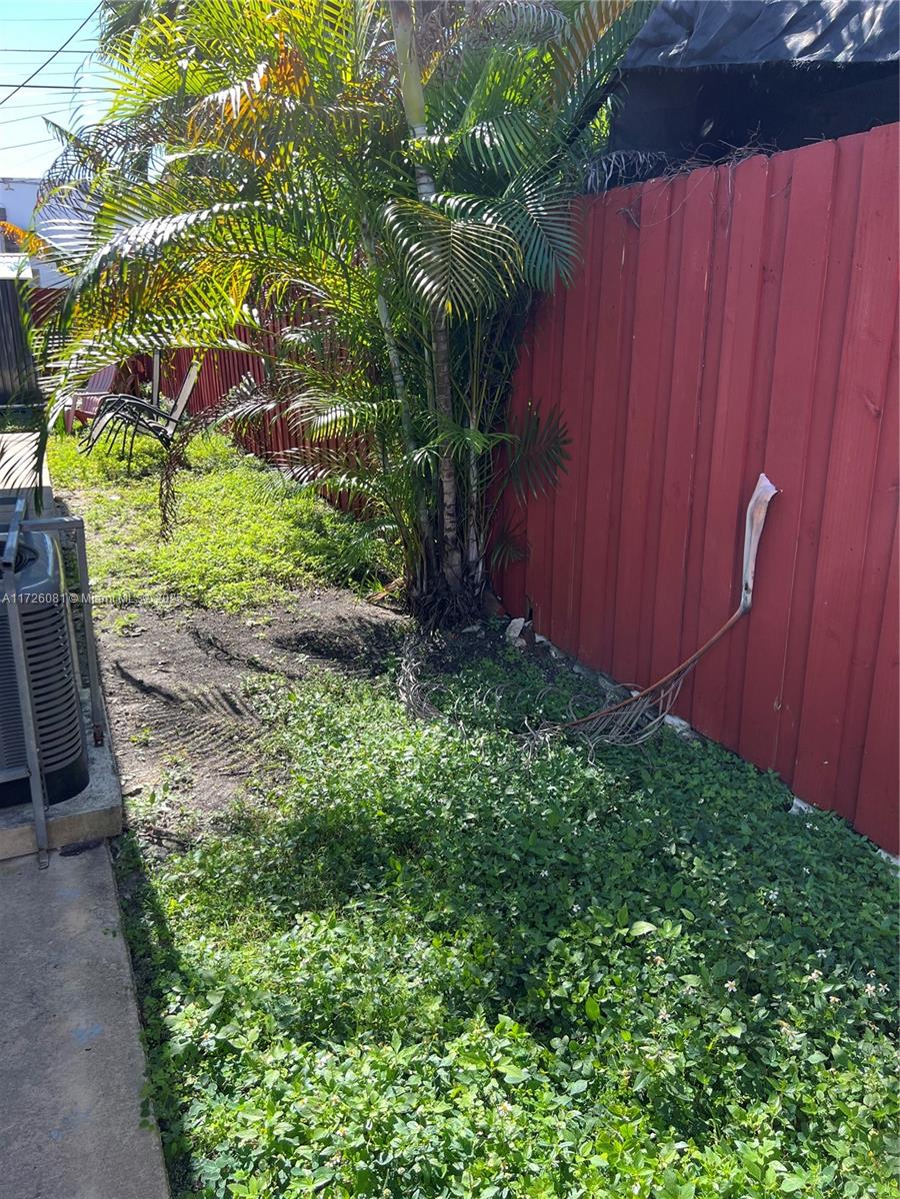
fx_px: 901
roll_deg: +1.1
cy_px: 600
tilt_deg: -17.8
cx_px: 450
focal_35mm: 26
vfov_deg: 67.3
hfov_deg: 53.1
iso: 50
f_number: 1.5
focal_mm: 5.7
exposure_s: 1/678
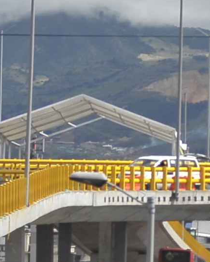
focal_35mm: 517
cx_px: 96
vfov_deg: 3.7
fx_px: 4017
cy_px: 296
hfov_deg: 3.0
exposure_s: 1/4000
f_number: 2.8
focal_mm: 70
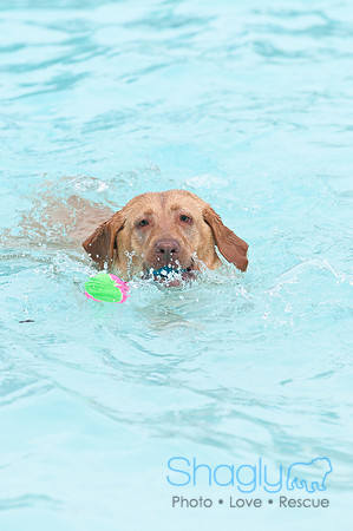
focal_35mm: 300
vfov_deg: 6.9
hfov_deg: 4.6
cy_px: 266
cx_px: 176
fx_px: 4422
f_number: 5.6
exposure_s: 1/800
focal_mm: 200
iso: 200
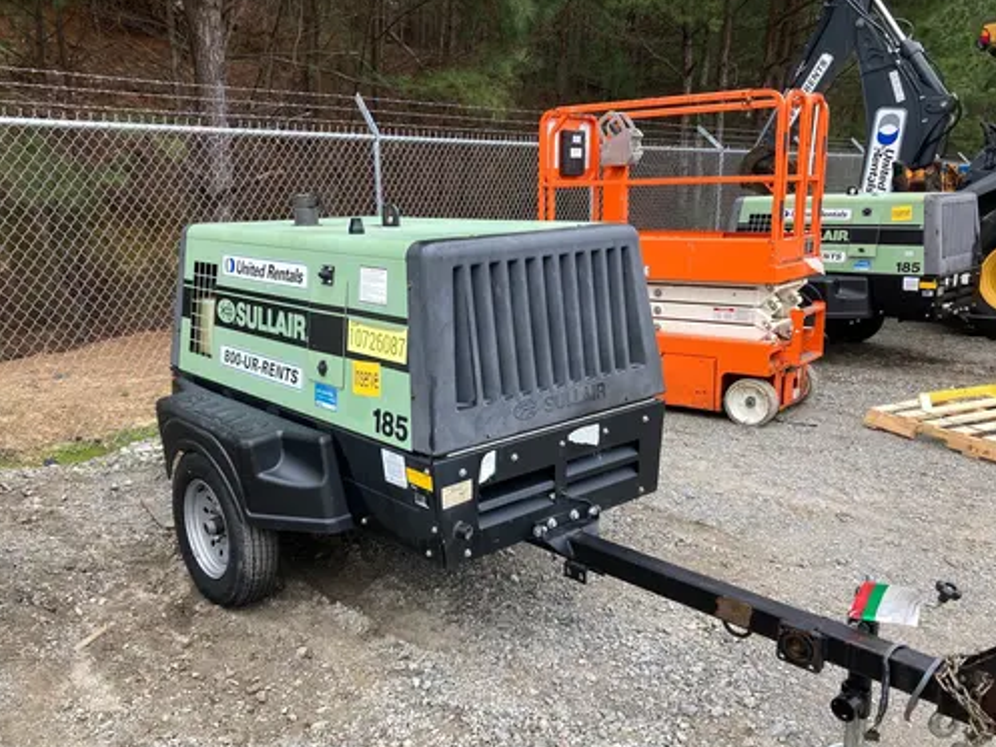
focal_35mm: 31
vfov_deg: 45.4
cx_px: 465
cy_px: 398
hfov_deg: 58.3
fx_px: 892
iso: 20
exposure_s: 1/130
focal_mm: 3.99
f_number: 1.8
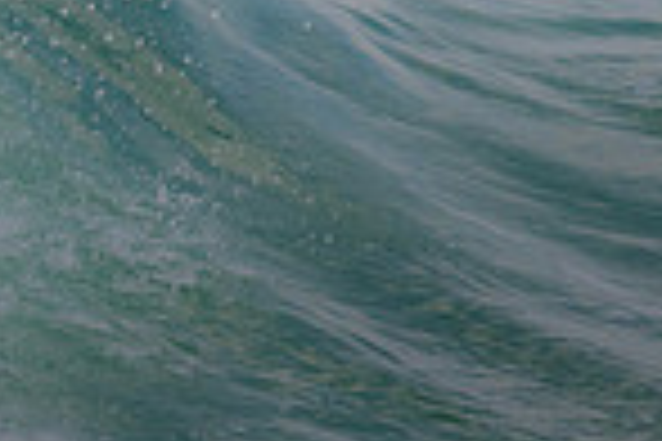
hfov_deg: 0.7
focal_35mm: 2844
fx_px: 52294
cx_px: -468
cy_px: -259
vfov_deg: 0.5
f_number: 11
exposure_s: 1/1600
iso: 1250
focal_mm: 720
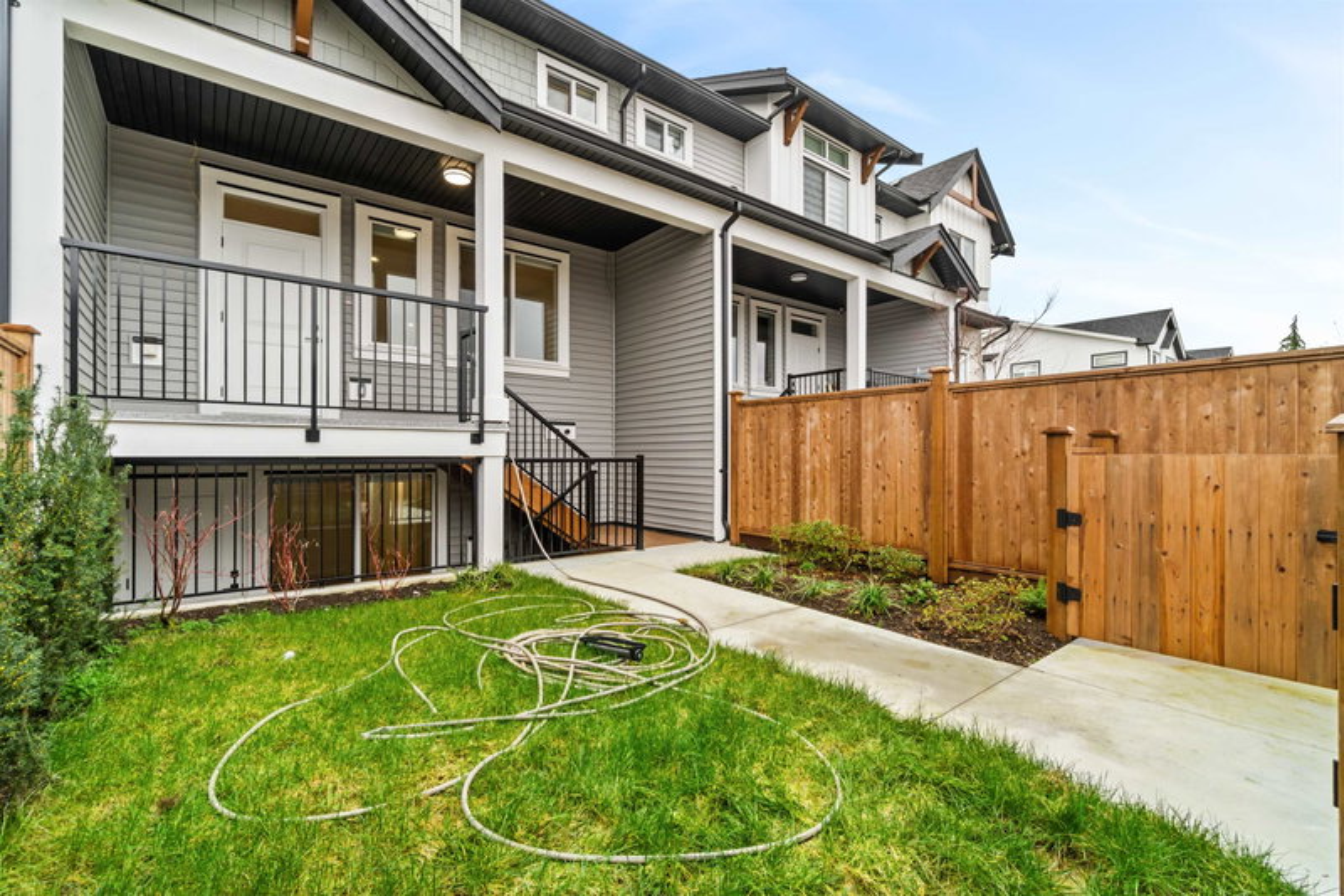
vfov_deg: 77.3
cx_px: 672
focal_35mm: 15
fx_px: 560
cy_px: 448
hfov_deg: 100.4
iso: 125
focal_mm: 10
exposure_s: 1/15
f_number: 8
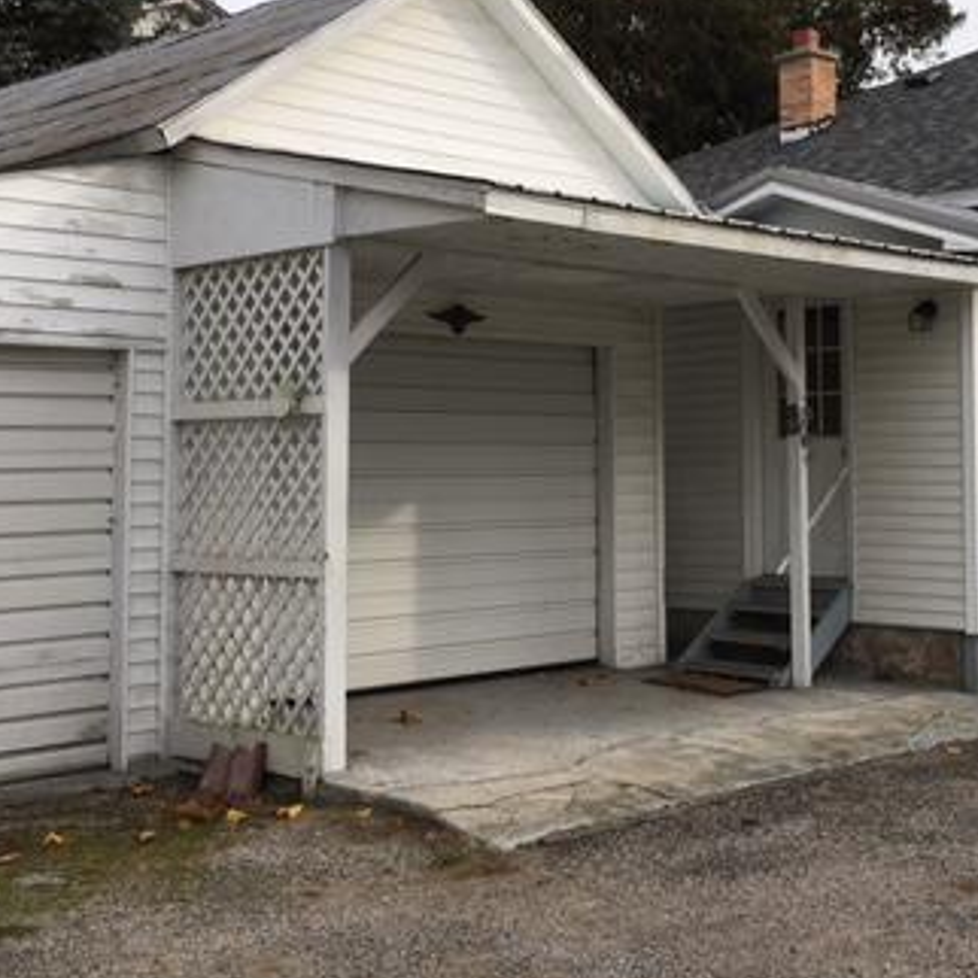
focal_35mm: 51
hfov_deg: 33.1
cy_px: 346
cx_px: 665
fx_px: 1630
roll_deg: -0.1
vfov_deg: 33.2
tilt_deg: +5.2
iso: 25
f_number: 2.2
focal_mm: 4.15
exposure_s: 1/545
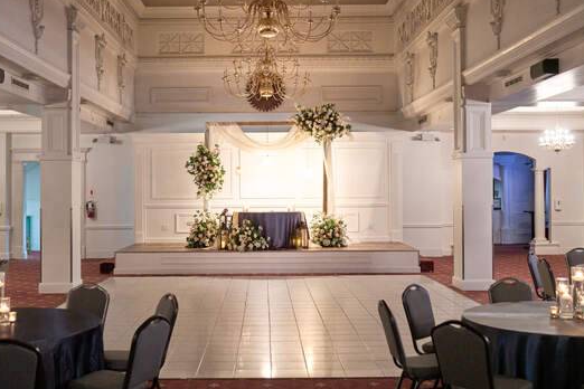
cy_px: 174
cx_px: 273
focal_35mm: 46
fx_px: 746
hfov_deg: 42.7
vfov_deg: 29.2
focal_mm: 40
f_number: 2.8
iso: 3200
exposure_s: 1/100
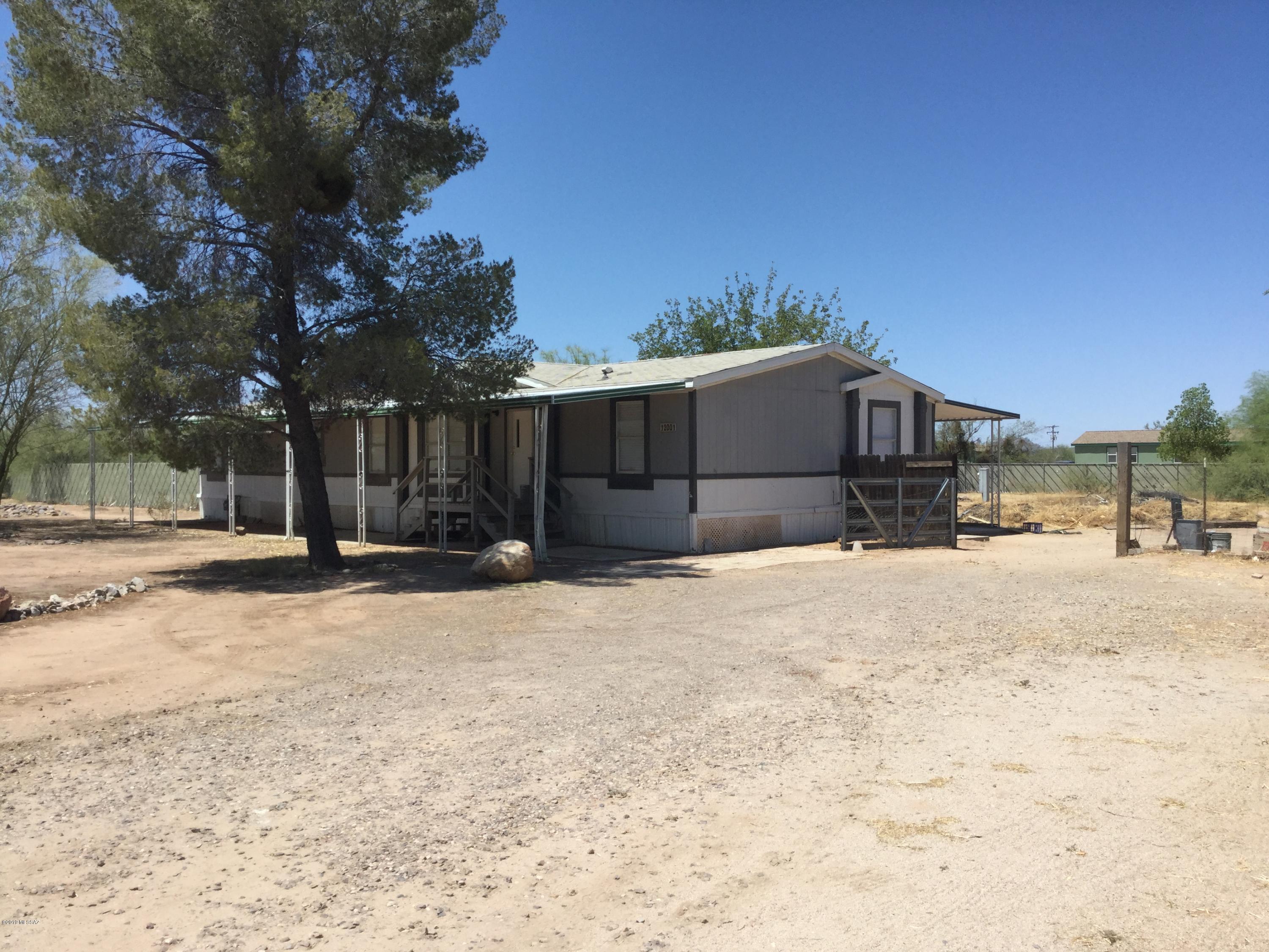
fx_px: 1136
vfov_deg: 45.4
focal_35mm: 31
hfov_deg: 58.4
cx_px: 634
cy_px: 476
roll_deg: +0.1
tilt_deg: -1.5
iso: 25
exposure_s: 1/1456
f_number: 2.4
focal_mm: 3.3
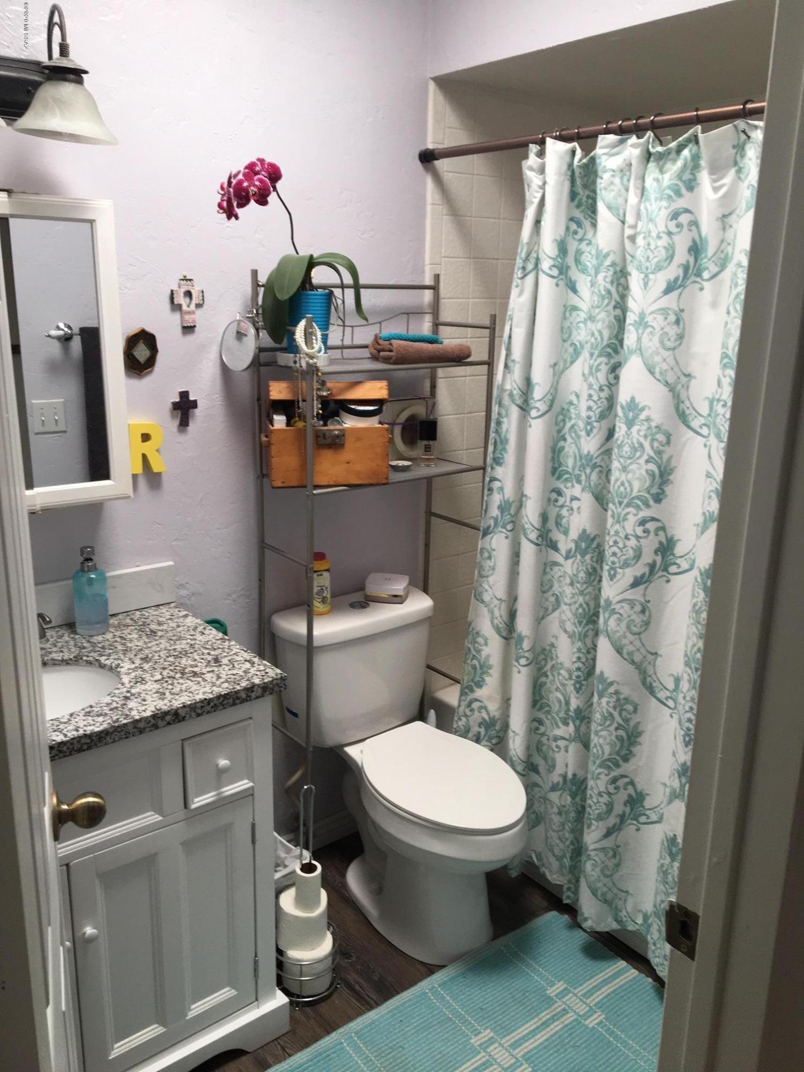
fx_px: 898
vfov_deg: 61.7
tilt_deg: -15.9
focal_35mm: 29
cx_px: 402
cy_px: 536
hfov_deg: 48.2
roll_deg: -0.1
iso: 40
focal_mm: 4.15
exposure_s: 1/120
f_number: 2.2
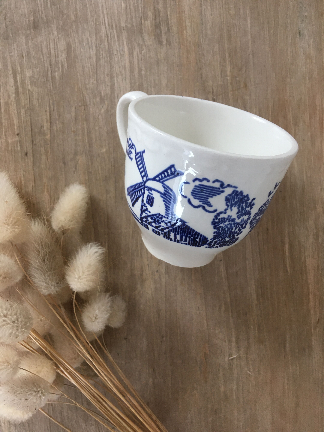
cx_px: 162
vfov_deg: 61.7
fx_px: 362
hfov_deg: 48.2
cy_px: 216
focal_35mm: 29
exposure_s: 1/33
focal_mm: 4.15
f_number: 2.2
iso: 100
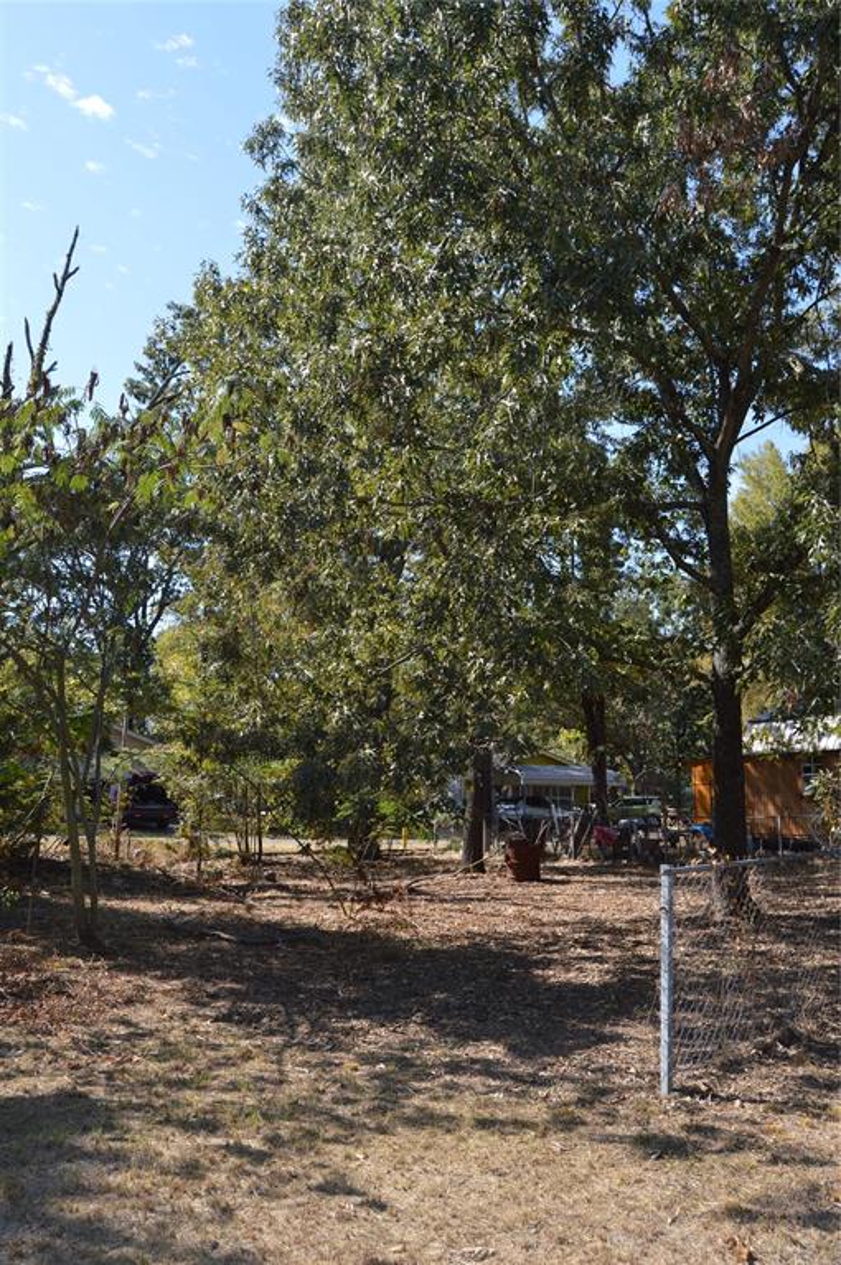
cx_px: 420
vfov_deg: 67.4
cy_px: 632
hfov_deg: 47.9
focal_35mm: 27
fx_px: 948
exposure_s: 1/200
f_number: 6.3
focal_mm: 18
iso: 100
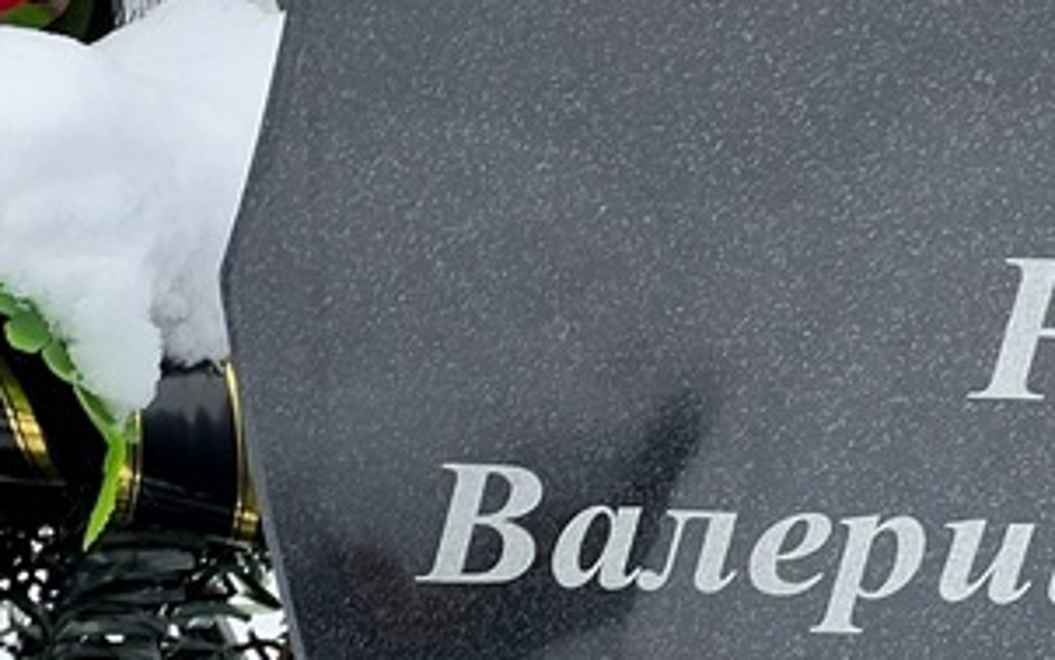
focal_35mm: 216
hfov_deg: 9.5
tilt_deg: -27.4
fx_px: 6213
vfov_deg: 6.1
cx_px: 1373
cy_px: 356
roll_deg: -2.8
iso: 50
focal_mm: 9
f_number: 2.8
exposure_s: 1/99
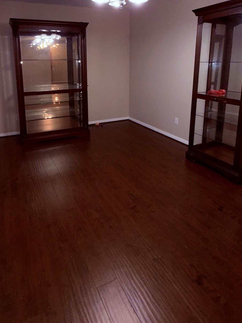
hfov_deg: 56.5
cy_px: 104
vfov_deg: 69.2
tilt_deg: -10.6
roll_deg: +0.7
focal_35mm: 24
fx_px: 224
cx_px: 102
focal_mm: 2.22
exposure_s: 1/60
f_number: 2.2
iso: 64
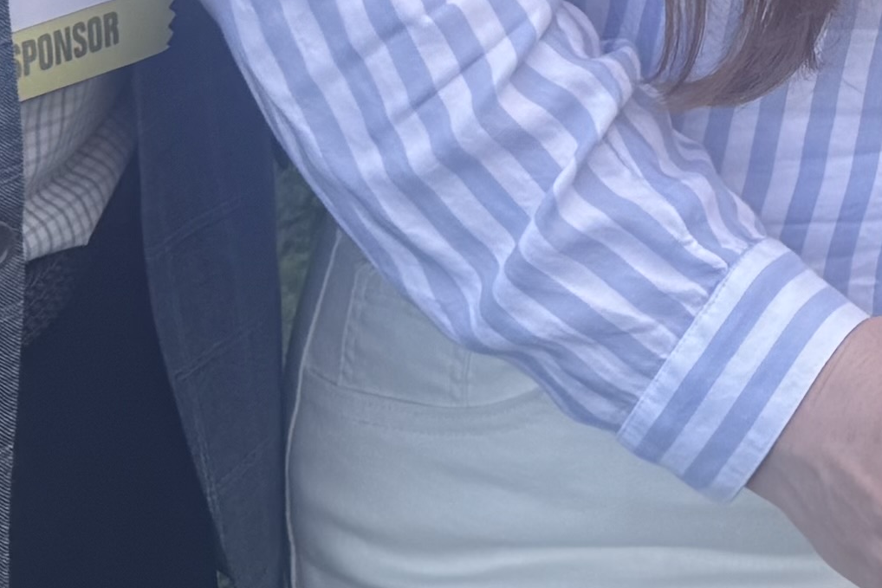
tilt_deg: -8.3
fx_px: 3430
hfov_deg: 13.6
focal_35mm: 140
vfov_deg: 9.0
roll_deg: +2.1
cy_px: -710
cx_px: 1412
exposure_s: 1/491
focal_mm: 6.76
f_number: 1.78
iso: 80
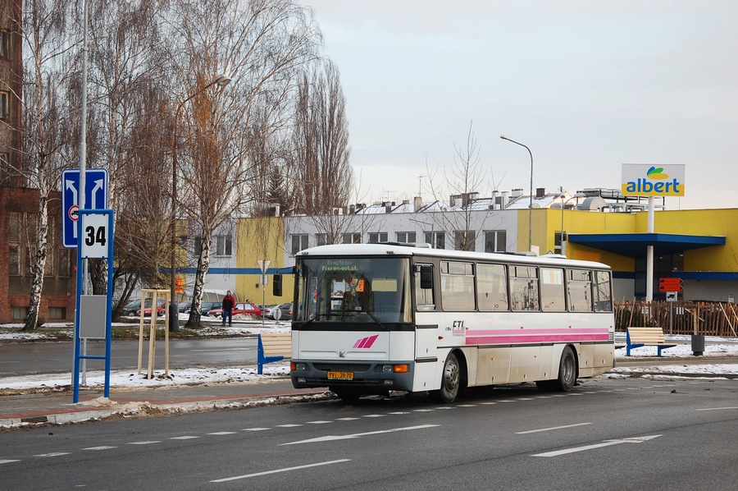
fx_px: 1904
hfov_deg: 21.9
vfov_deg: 14.7
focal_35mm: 93
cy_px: 246
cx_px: 369
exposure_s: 1/80
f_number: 8
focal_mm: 62
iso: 400
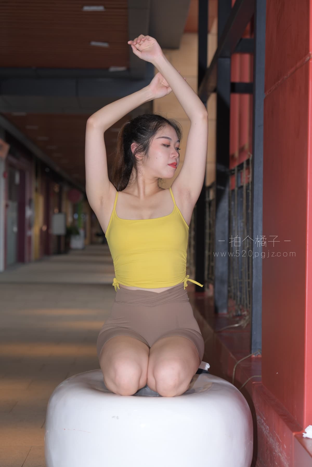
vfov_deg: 26.0
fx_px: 1014
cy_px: 234
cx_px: 156
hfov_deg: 17.5
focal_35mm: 78
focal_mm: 78
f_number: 4.5
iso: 400
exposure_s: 1/200
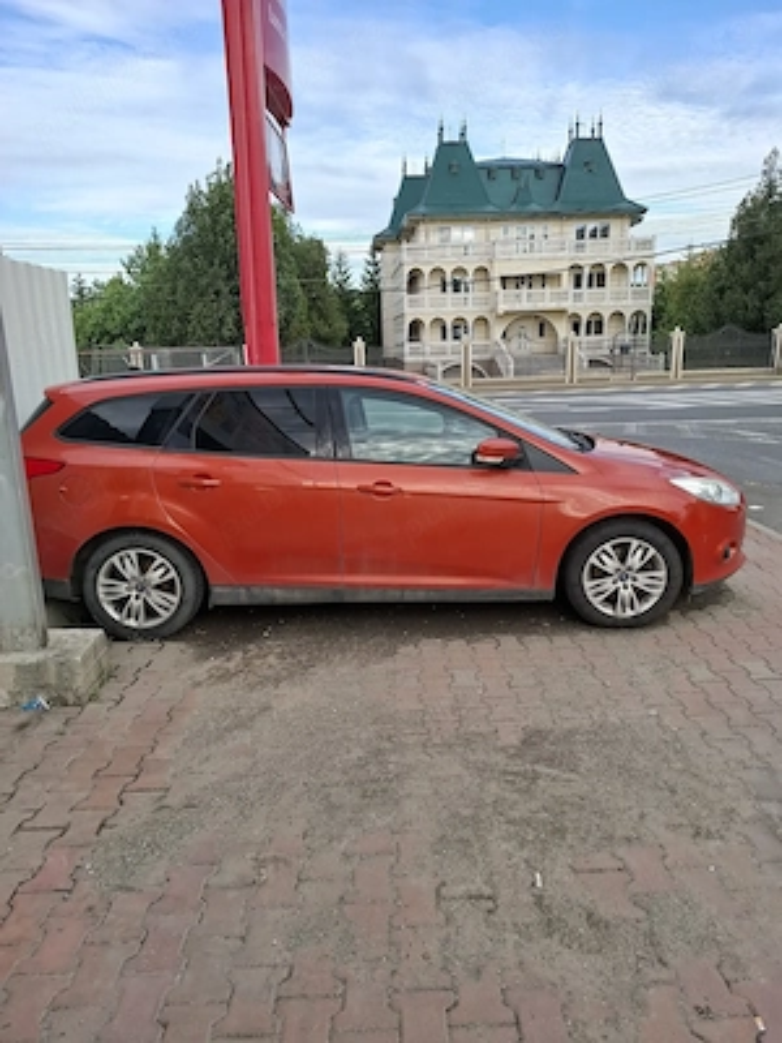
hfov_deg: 58.9
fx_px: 693
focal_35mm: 23
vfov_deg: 73.9
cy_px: 522
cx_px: 391
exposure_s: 1/579
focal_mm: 5.54
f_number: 1.8
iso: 50
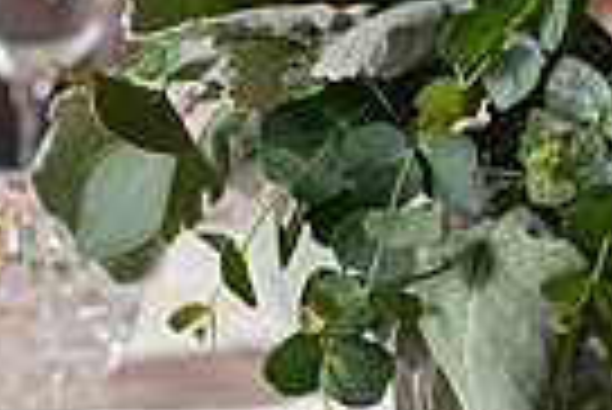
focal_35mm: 213
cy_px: 92
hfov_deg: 9.6
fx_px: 3625
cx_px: 261
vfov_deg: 6.5
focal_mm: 50
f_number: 2.8
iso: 200
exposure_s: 1/250
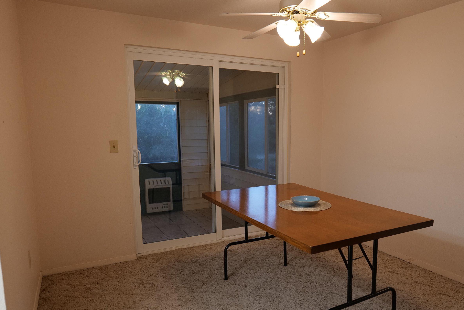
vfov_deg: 49.4
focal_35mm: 26
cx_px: 279
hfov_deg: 68.7
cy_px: 175
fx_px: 335
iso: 800
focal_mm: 20
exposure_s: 1/60
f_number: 3.5
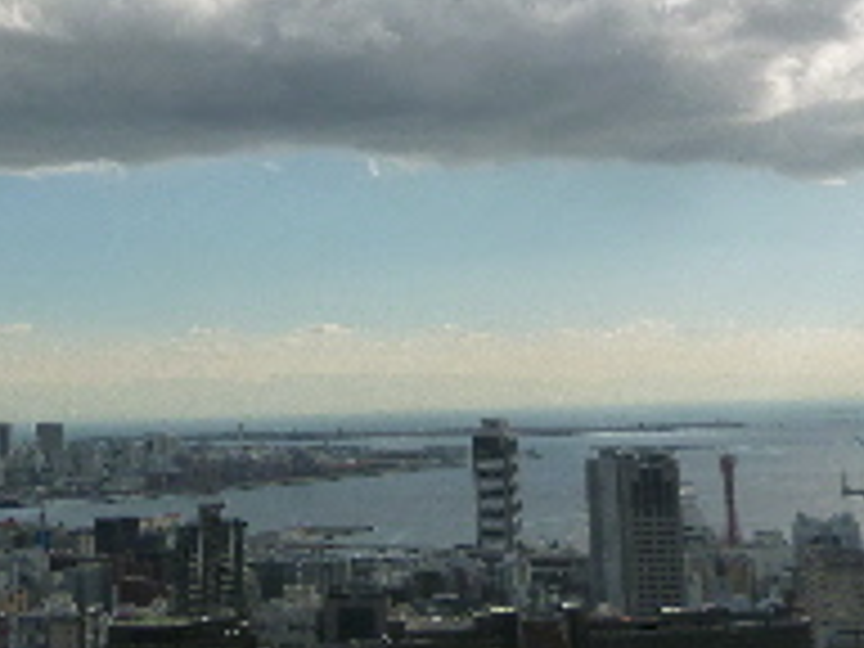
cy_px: 34
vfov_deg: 19.7
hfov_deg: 26.3
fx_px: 1822
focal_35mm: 73
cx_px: 216
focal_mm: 4.9
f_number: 9
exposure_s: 1/320
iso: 160
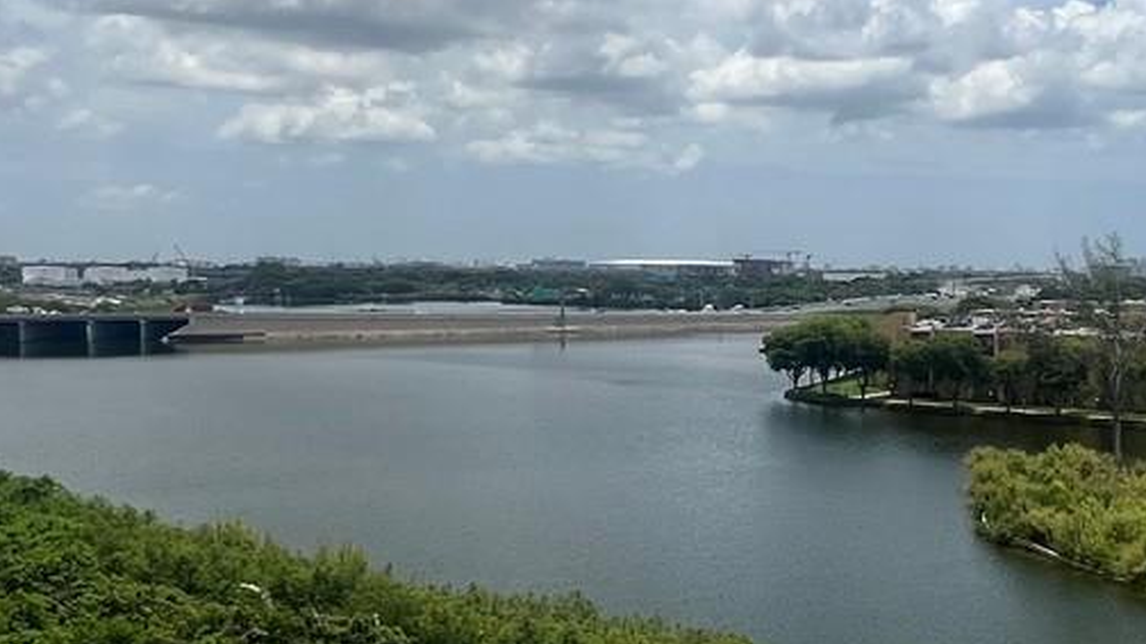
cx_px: 716
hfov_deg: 45.1
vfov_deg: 26.5
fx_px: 1367
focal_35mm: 45
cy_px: 307
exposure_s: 1/3215
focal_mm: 1.57
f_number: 1.8
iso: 32
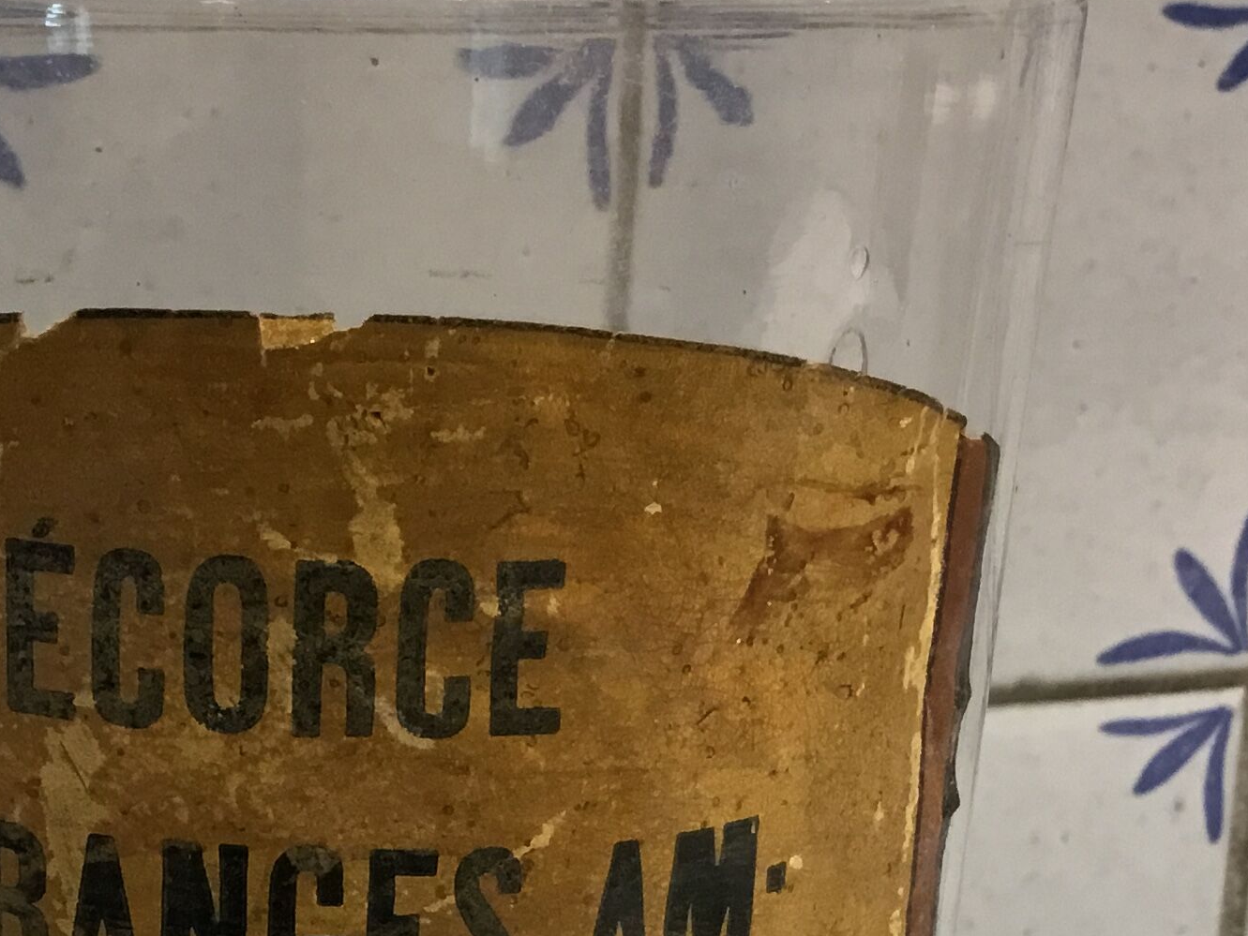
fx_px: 2741
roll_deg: +0.7
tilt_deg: -22.1
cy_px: 960
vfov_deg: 18.8
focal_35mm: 76
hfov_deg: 25.3
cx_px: 293
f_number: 2.4
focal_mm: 3.3
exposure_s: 1/33
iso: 100
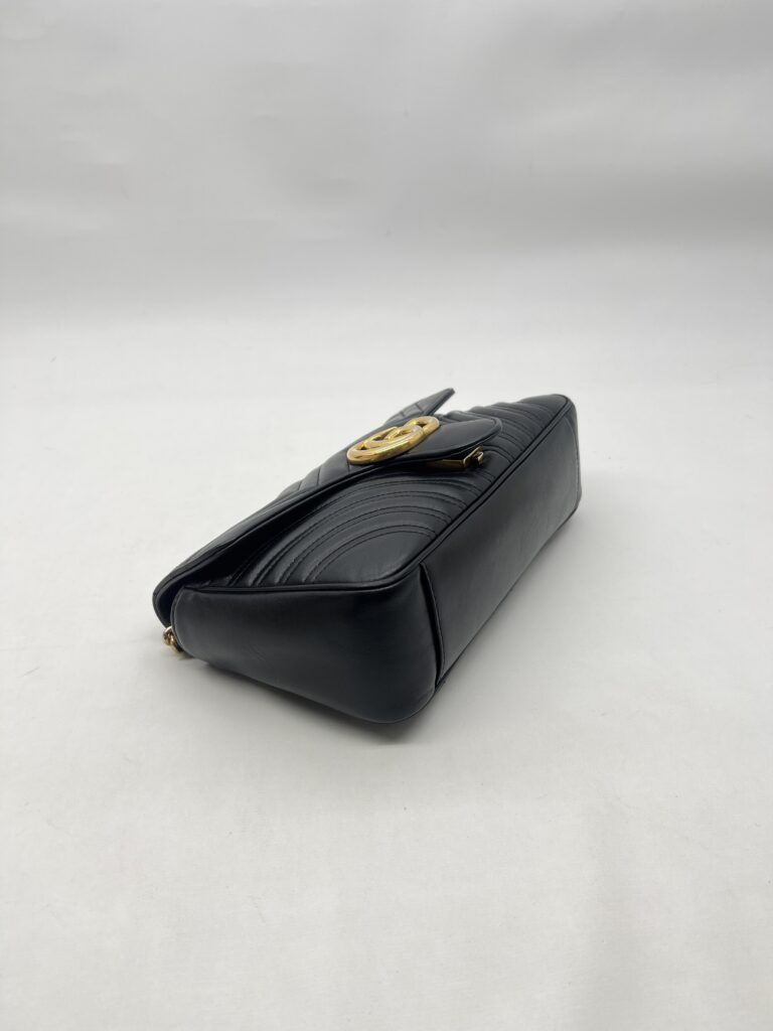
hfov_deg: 53.1
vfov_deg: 67.3
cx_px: 386
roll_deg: +0.1
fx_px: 774
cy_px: 516
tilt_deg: -30.0
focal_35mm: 26
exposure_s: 1/134
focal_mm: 5.7
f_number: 1.5
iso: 32
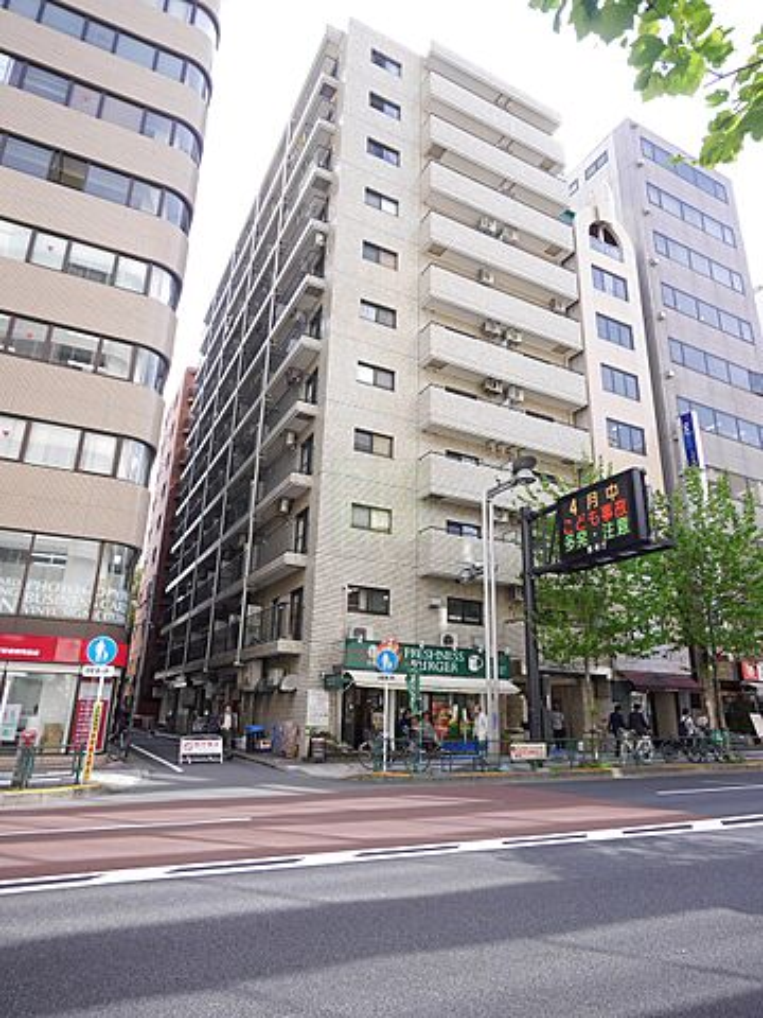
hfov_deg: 61.1
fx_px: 647
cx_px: 382
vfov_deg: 76.4
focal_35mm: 22
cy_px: 509
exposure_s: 1/125
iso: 160
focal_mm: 11
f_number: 5
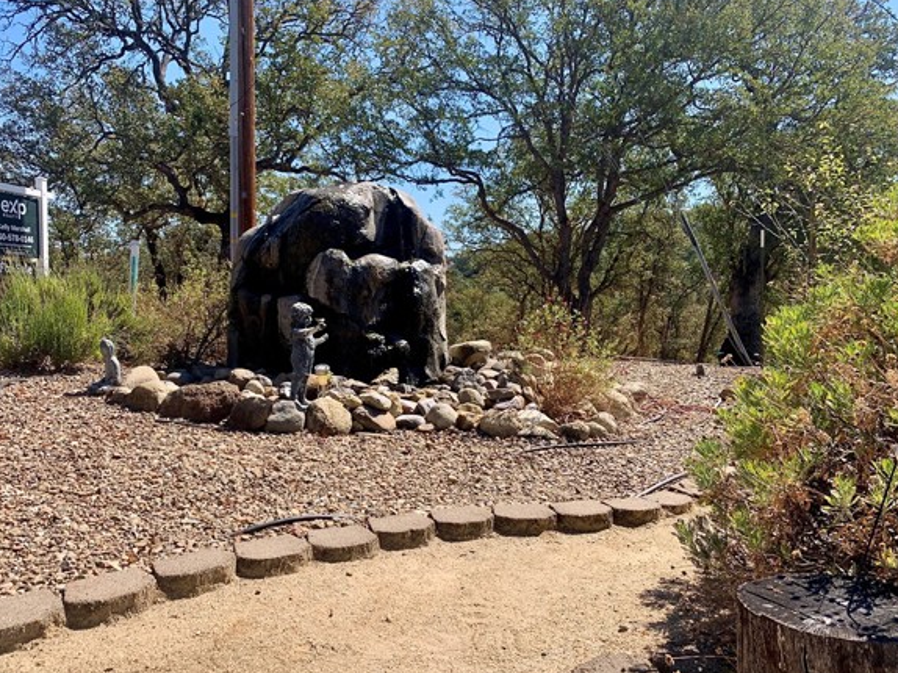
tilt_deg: -5.5
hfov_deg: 61.6
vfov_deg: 48.1
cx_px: 416
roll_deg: -1.4
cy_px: 368
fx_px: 752
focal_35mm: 29
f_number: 1.8
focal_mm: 4.25
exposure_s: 1/1634
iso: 25
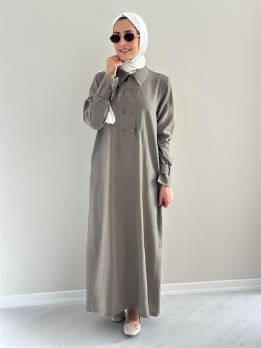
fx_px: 482
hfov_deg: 30.3
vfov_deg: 39.6
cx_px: 130
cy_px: 174
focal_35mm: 48
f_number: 1.78
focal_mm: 6.86
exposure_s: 1/50
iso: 100
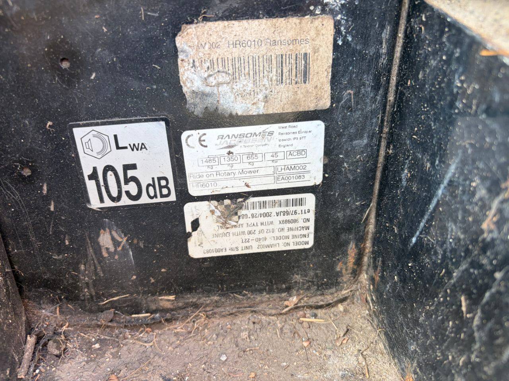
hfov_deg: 67.3
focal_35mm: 26
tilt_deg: -37.5
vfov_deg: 53.1
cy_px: 190
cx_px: 254
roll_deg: -0.4
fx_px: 382
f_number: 1.6
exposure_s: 1/97
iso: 80
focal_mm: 5.96
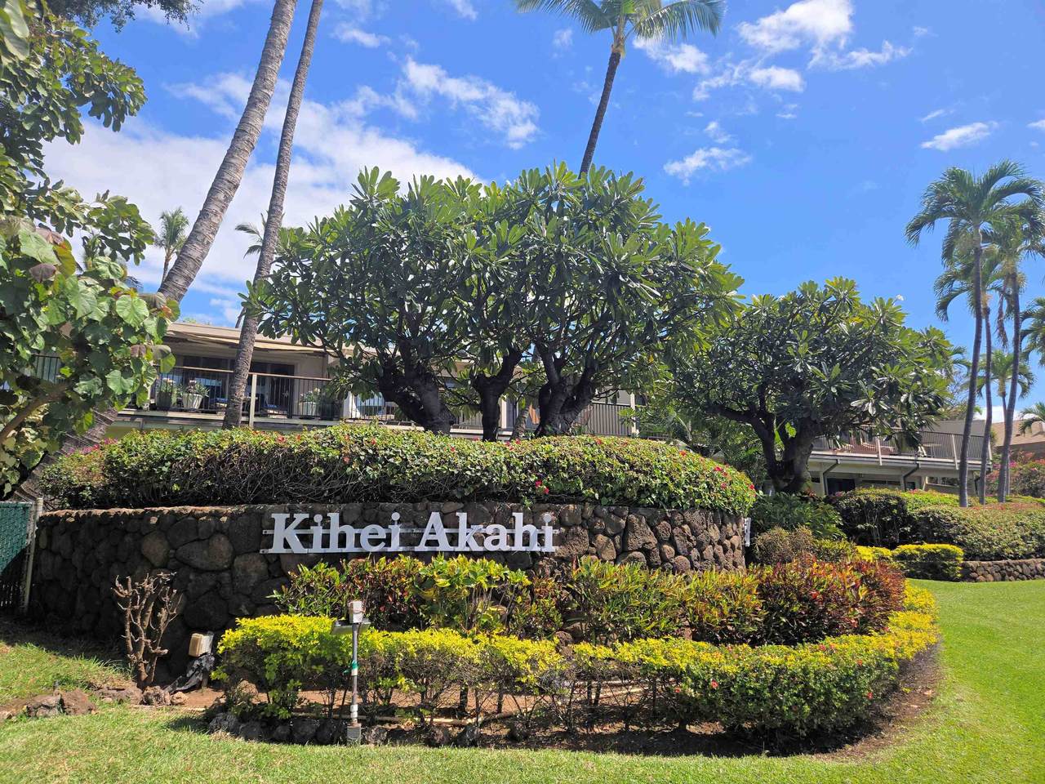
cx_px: 522
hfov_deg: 73.9
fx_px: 694
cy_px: 392
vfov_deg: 58.9
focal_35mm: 23
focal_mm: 5.4
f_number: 1.8
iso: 25
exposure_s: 1/1384
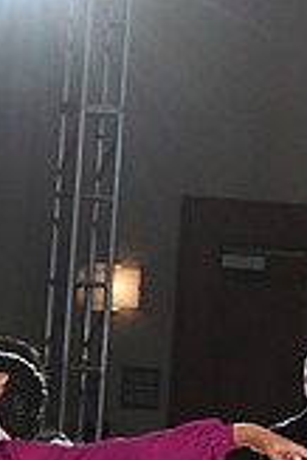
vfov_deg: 6.7
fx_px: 3855
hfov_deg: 4.5
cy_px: 658
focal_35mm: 302
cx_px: -154
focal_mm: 85
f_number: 5
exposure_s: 1/250
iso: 2500
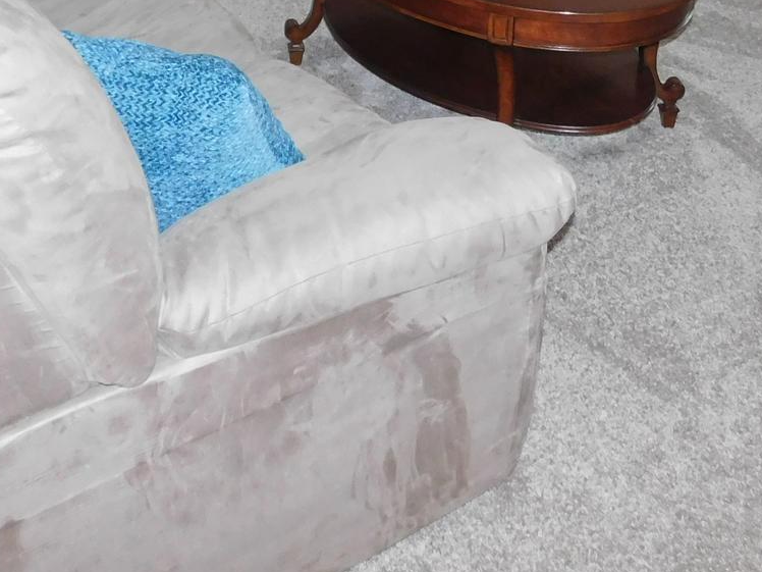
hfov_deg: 30.7
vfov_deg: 21.3
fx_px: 1387
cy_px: -156
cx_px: 399
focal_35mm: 63
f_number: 3
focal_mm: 4
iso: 280
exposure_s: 1/30
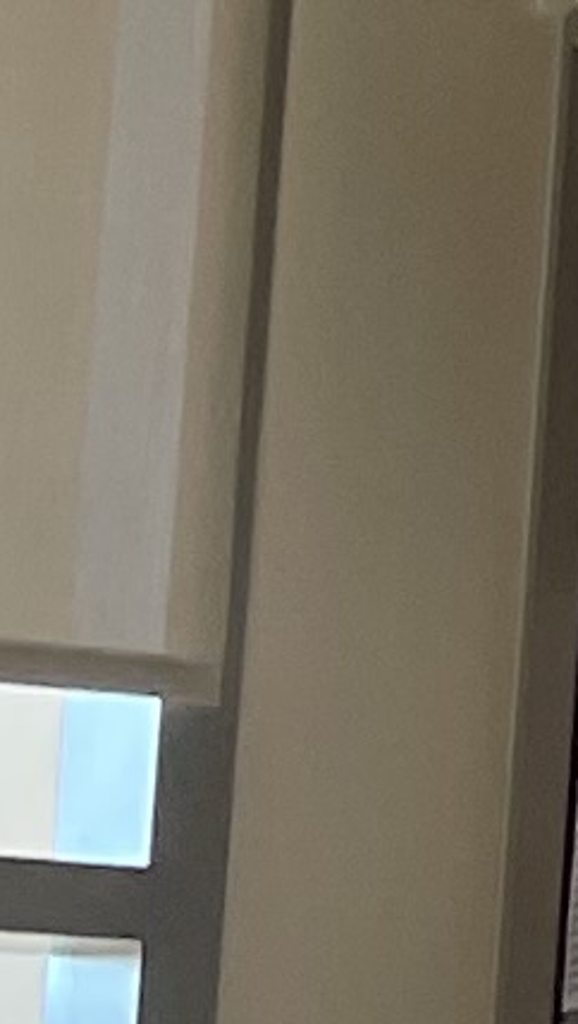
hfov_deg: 3.5
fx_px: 7232
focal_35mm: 266
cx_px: 4352
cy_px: 382
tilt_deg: +9.5
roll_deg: +2.1
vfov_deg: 8.1
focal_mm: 4.2
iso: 80
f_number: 1.6
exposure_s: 1/120
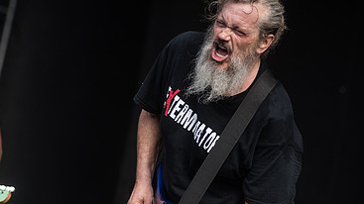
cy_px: 123
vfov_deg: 6.6
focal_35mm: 183
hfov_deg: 11.8
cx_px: 121
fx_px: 1765
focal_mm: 100
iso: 250
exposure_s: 1/2500
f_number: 3.5
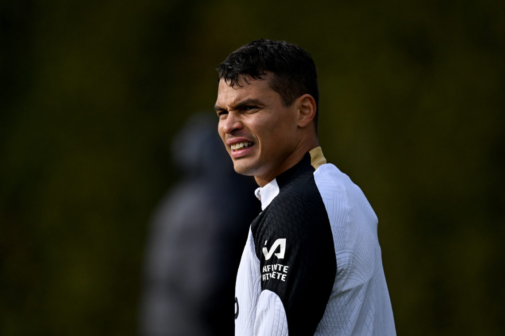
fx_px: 8413
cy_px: 168
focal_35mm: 600
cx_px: 252
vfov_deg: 2.3
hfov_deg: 3.4
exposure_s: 1/10000
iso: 800
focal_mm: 400
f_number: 2.8
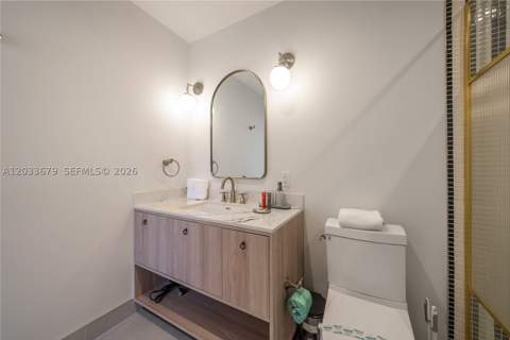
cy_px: 170
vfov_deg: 90.0
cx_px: 255
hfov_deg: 112.6
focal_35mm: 12
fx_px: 170
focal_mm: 12
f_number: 5.6
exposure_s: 1/250
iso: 200
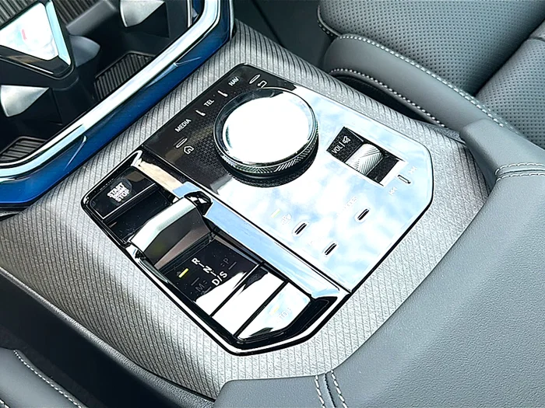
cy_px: 204
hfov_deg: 49.0
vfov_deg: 37.7
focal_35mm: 38
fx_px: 598
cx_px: 272
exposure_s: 1/92
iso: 64
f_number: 1.78
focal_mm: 6.86
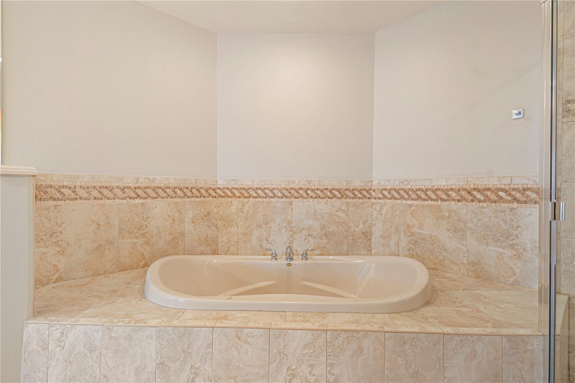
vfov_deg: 67.4
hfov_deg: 90.0
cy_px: 192
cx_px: 288
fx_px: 287
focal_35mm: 18
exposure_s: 1/1.67
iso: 100
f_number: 7.1
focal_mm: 12
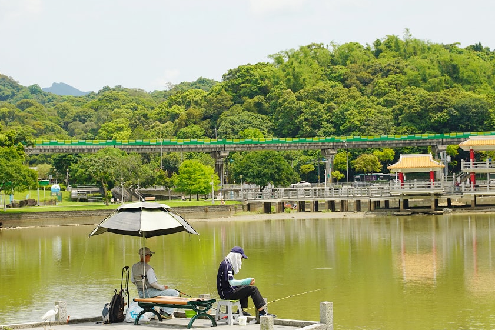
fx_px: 1471
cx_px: 260
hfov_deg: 19.1
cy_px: 180
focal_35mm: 107
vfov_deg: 12.8
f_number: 7.1
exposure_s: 1/125
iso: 100
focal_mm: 75
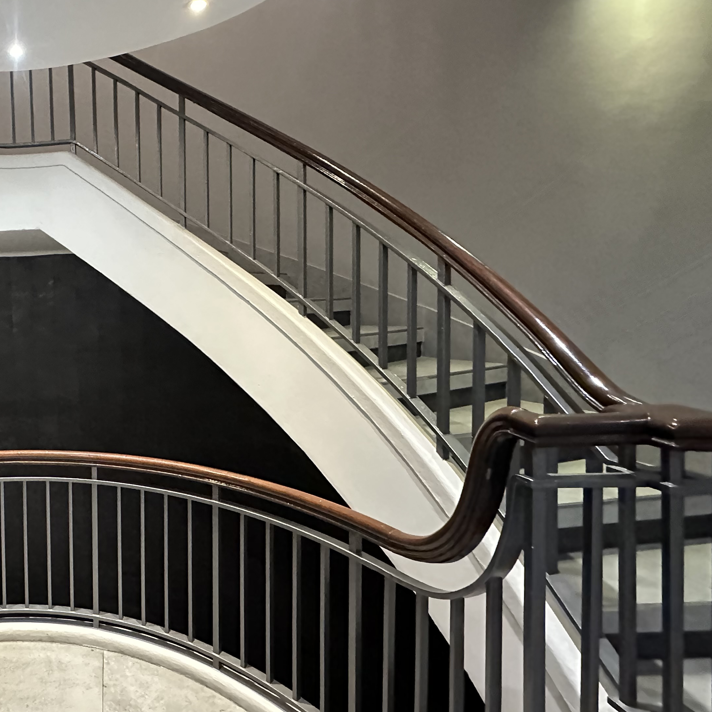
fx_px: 535
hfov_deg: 56.7
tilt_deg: -2.1
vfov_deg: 67.1
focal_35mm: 23
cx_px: 54
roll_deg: +1.8
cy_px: 325
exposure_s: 1/50
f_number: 2.2
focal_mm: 2.22
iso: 1000
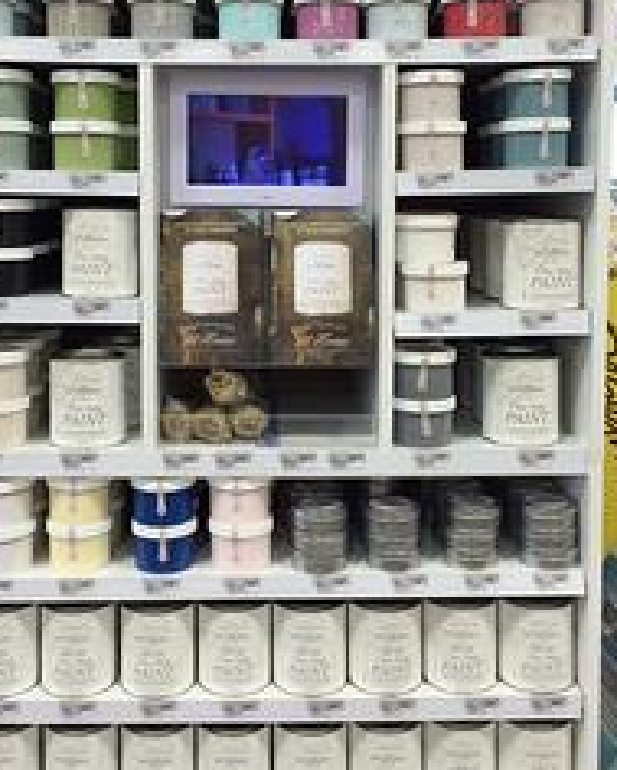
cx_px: 276
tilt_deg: -4.8
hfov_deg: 35.7
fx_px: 958
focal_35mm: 42
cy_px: 261
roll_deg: +1.8
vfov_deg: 43.2
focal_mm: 4.15
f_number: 2.2
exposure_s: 1/40
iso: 40
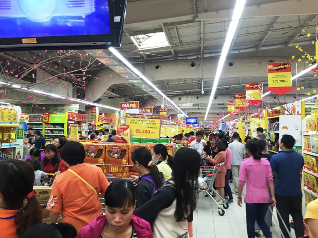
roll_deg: -2.1
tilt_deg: +2.2
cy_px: 119
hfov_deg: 61.7
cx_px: 159
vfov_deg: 48.2
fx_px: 266
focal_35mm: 29
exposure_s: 1/33
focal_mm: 4.15
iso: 80
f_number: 2.2
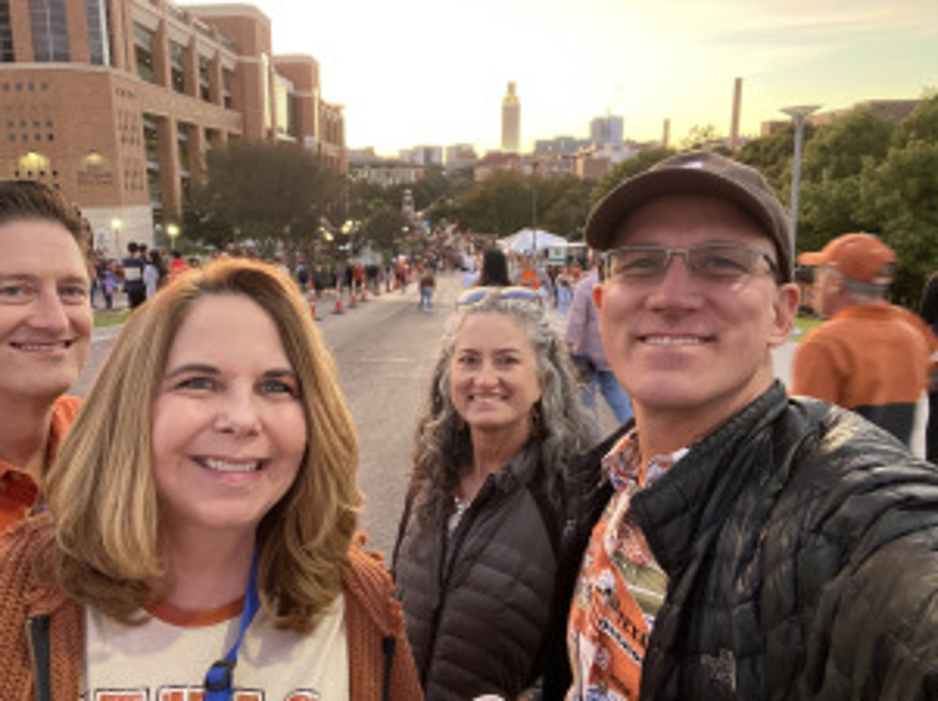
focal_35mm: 28
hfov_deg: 63.0
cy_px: 349
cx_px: 383
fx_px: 758
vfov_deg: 49.7
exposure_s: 1/38
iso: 400
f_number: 2.2
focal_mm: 2.71
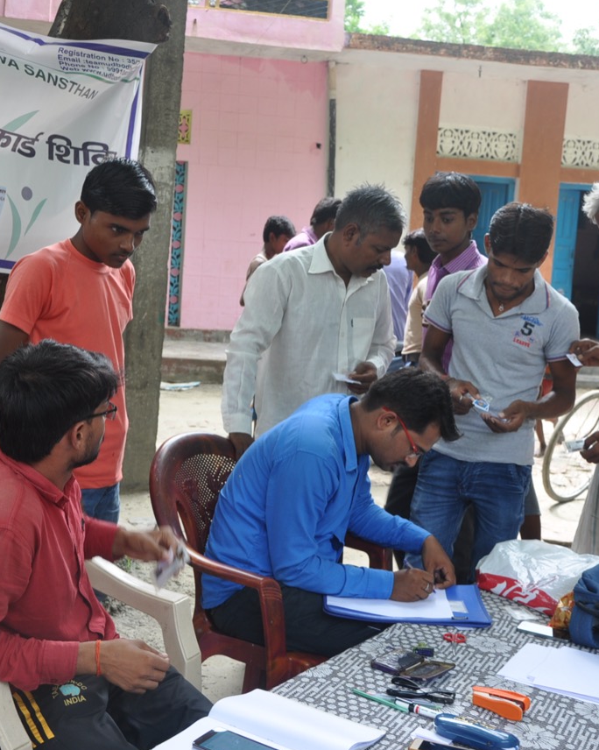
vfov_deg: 39.6
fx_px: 1042
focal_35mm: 47
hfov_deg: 32.0
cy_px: 376
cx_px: 268
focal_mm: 22
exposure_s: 1/100
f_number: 5.6
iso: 200
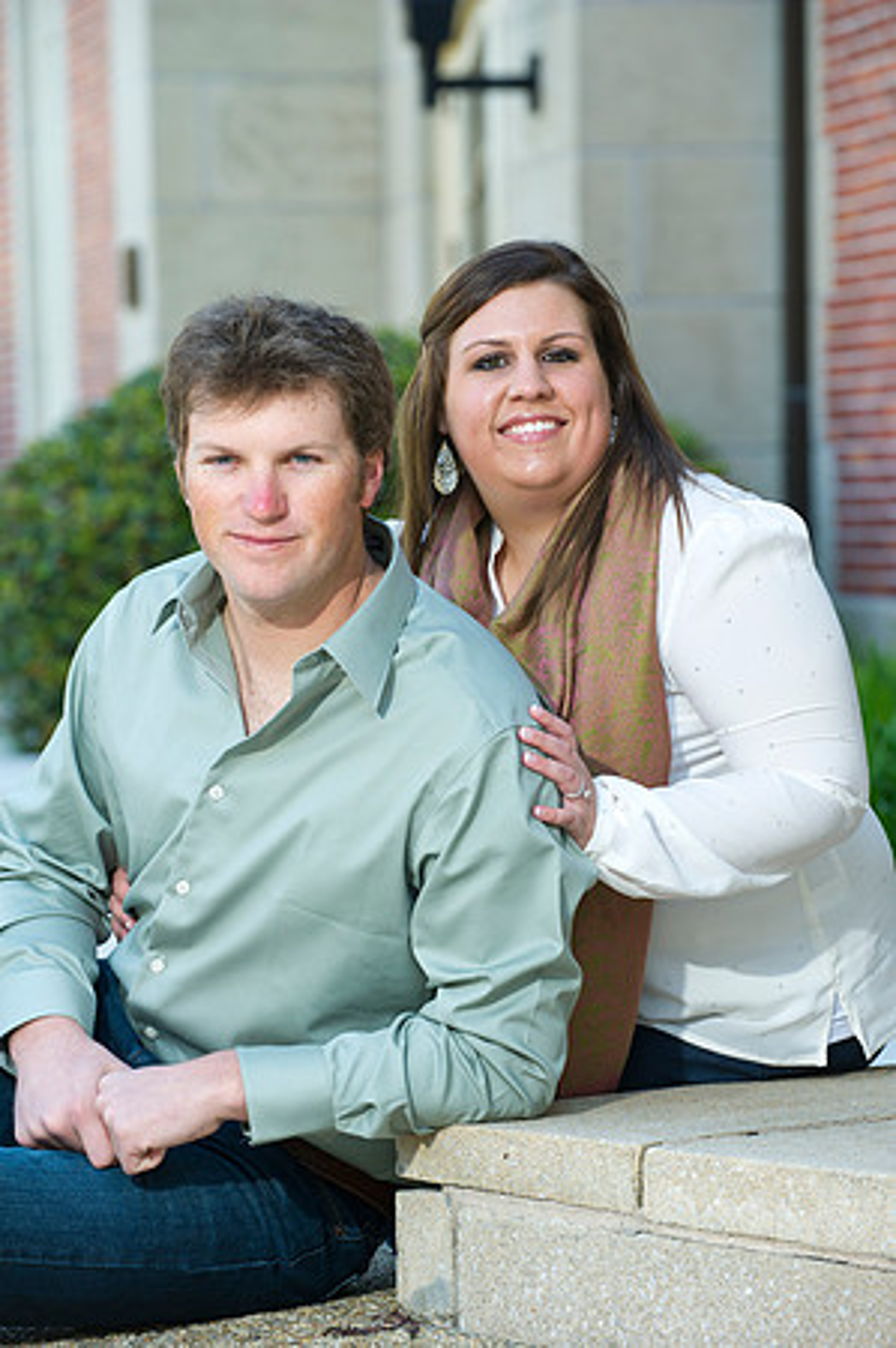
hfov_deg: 9.8
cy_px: 674
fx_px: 5238
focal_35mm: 140
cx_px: 448
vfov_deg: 14.7
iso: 400
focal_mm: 140
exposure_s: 1/100
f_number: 5
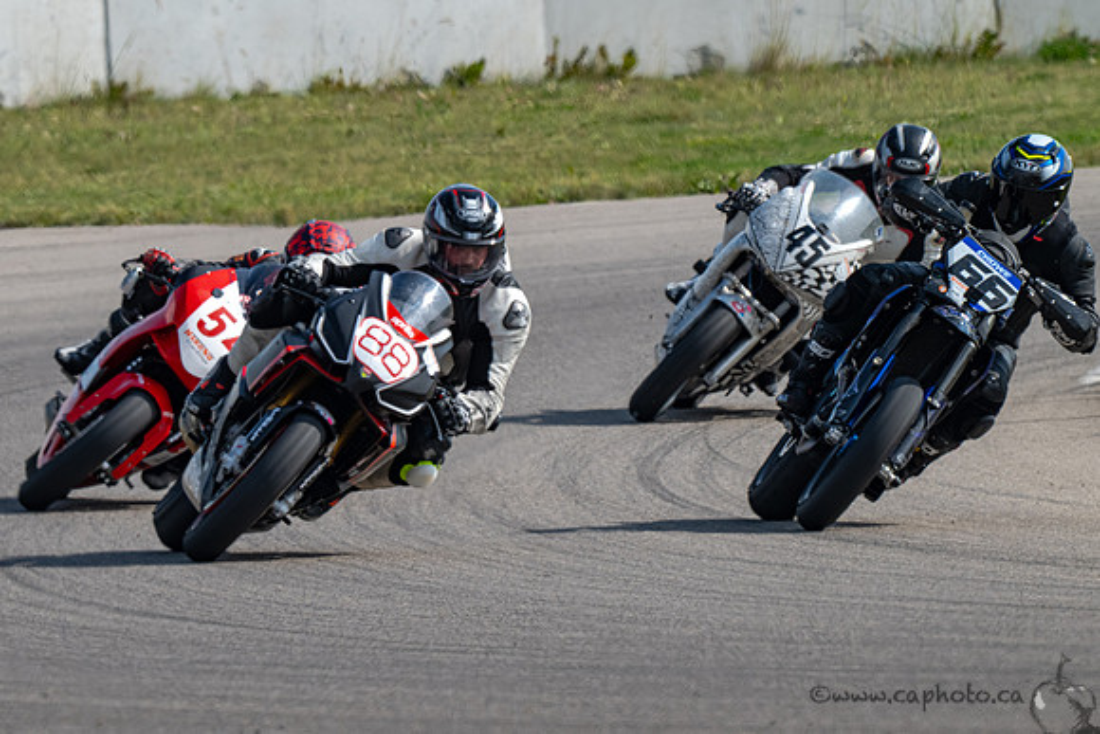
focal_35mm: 791
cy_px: 367
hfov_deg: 2.6
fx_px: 24160
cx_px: 375
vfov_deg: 1.7
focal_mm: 600
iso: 560
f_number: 11
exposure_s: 1/1250
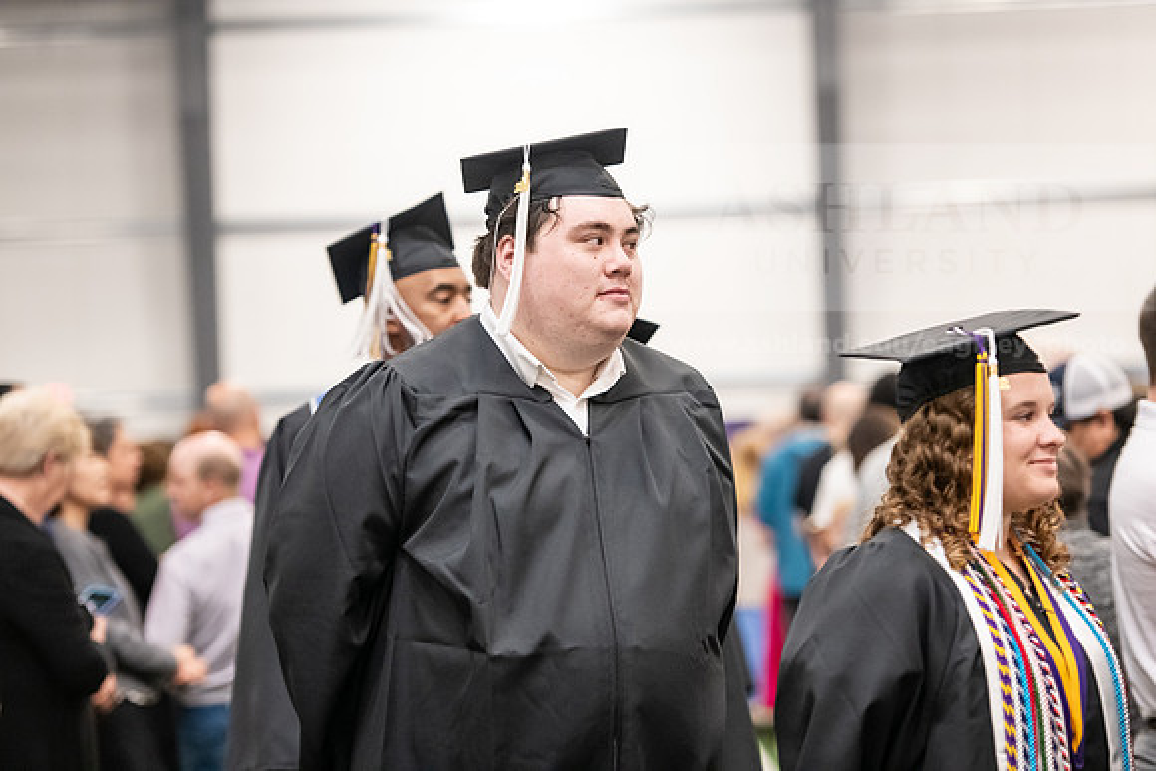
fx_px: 3918
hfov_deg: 16.8
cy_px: 386
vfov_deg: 11.2
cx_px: 578
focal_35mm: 122
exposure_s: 1/200
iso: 3200
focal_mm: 122
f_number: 3.2
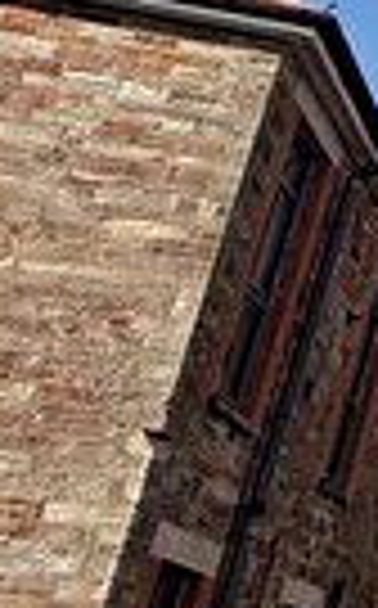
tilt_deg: +20.0
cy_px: 309
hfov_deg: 9.0
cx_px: 1400
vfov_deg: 26.8
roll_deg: +1.0
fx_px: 1273
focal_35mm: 77
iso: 50
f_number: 2.2
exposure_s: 1/1901
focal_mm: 2.22
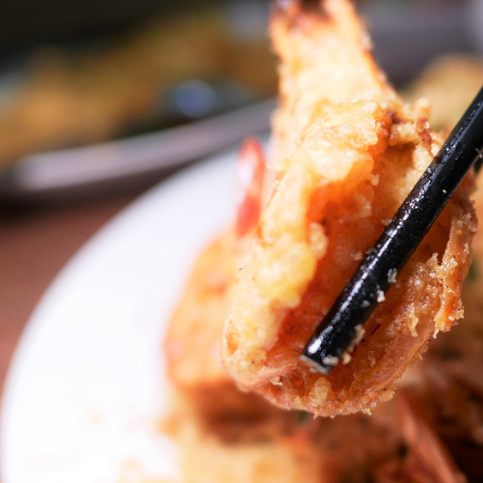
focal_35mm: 47
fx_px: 742
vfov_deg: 36.0
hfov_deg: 34.5
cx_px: 415
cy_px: 259
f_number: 2
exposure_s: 1/125
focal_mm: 15
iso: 200
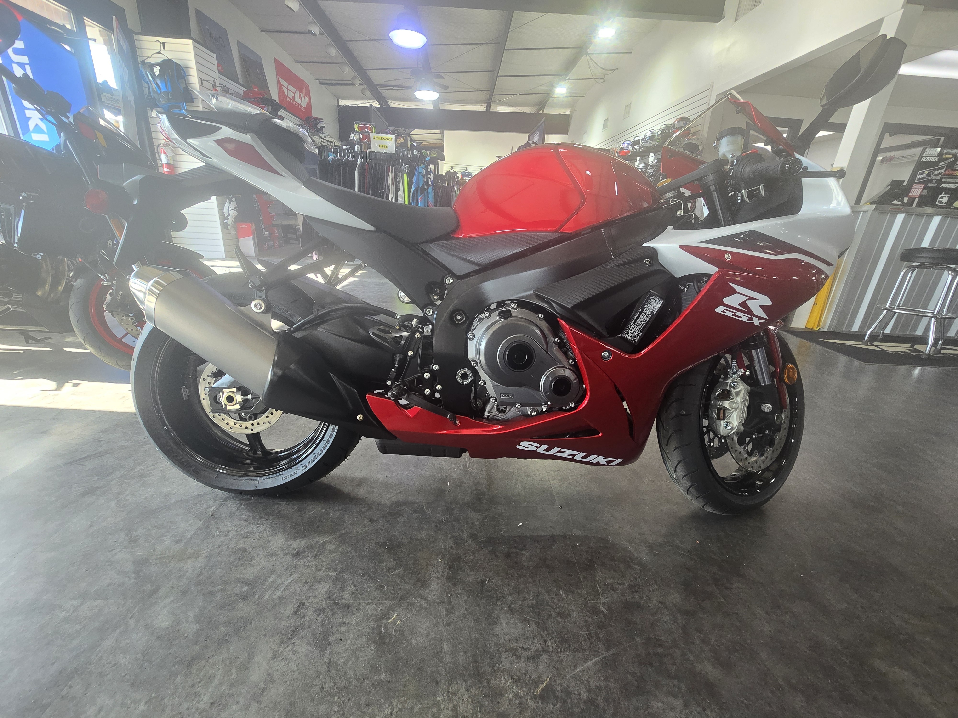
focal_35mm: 13
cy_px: 359
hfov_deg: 106.2
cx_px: 479
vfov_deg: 89.9
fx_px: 360
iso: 160
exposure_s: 1/60
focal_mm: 2.2
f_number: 2.2
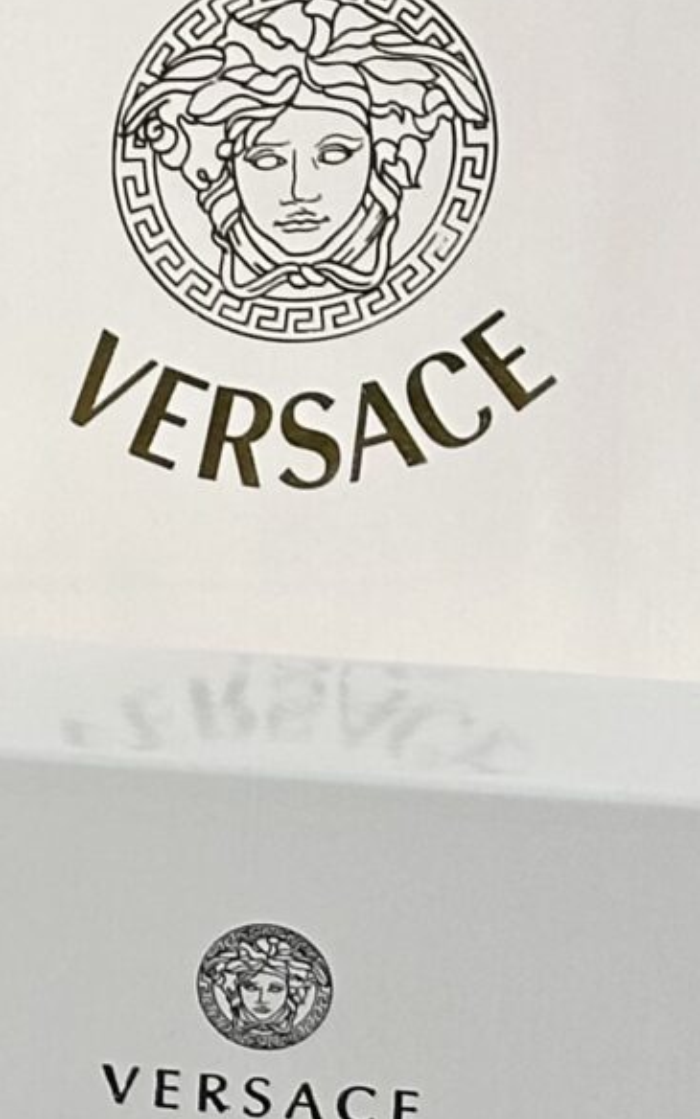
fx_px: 6807
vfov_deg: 9.4
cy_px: 678
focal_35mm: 223
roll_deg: -0.2
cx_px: -999
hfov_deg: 5.7
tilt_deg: -16.3
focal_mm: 6.86
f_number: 1.78
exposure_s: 1/158
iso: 80
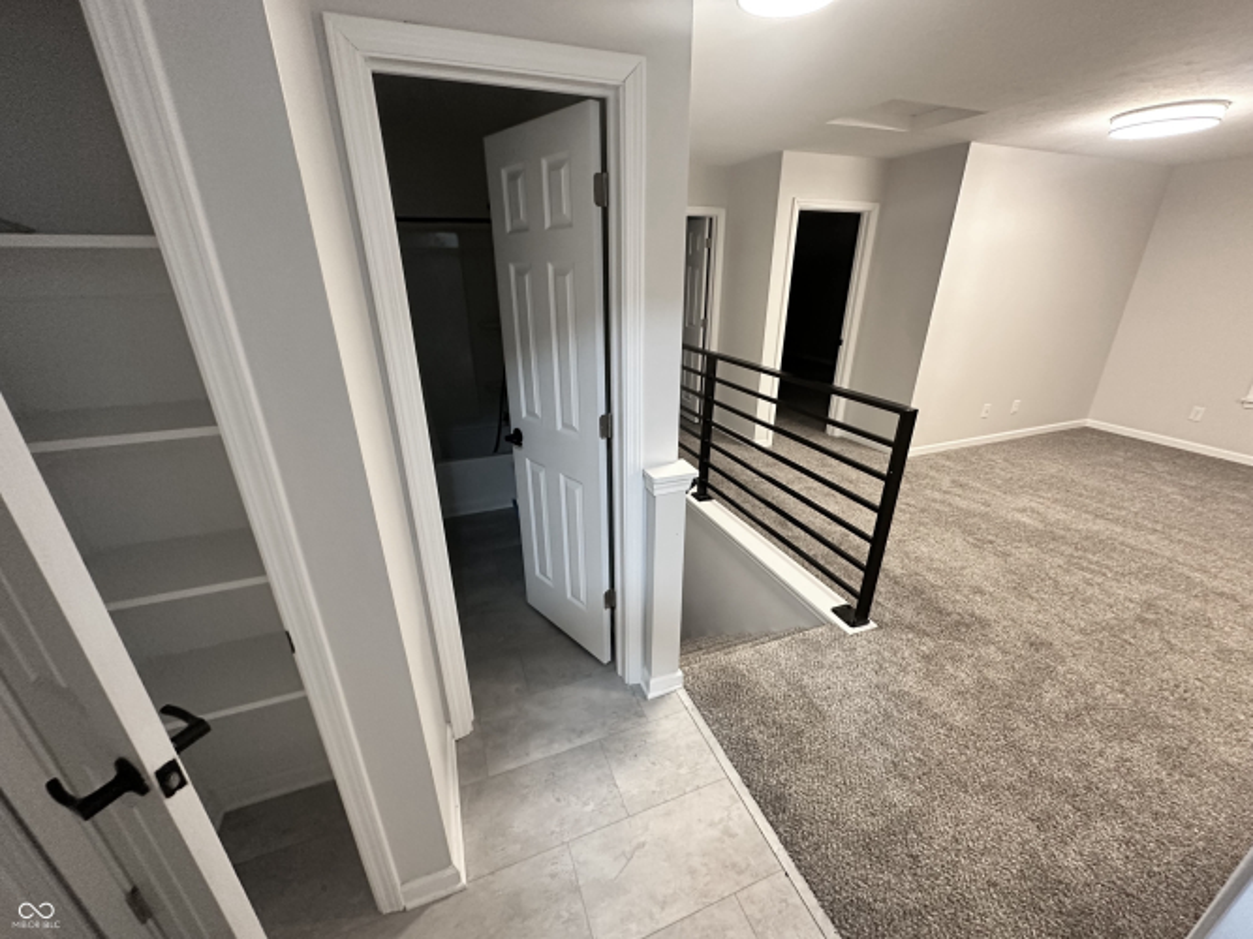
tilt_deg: -22.1
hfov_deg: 102.1
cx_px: 626
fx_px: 507
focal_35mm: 14
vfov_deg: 85.7
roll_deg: -0.2
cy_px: 470
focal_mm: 2.22
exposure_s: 1/60
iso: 500
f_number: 2.2
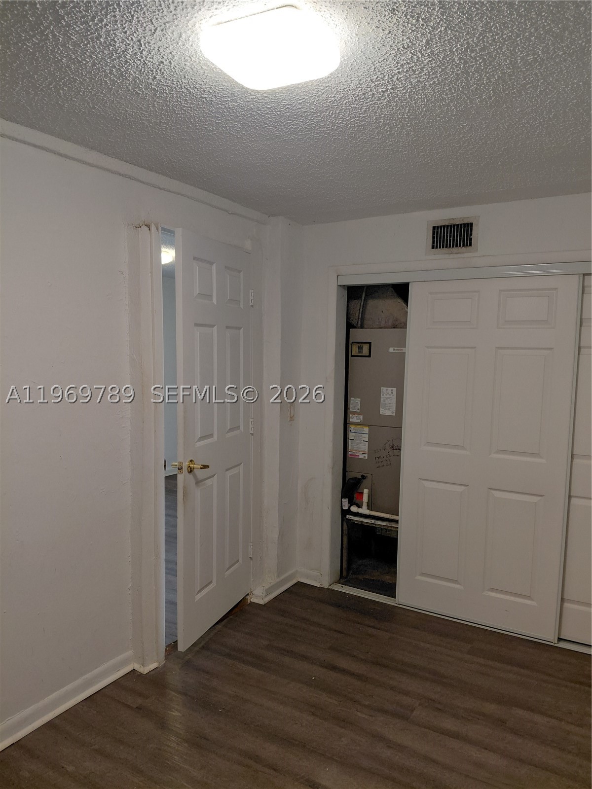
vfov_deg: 69.4
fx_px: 570
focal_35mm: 25
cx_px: 296
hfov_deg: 54.9
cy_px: 394
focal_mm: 4.69
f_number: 1.8
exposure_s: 1/60
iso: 200
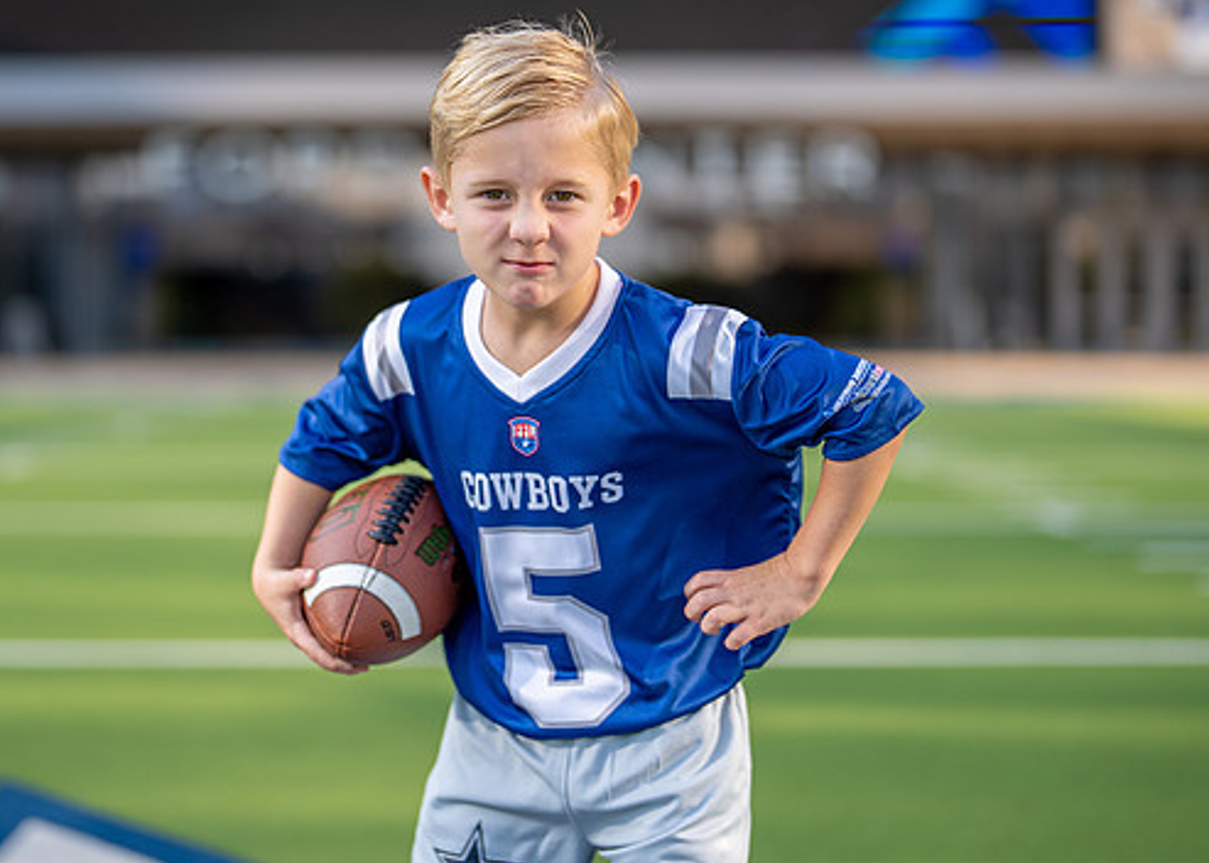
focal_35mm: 75
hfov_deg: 26.4
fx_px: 2575
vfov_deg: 19.0
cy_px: 336
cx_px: 498
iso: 125
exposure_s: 1/4000
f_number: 1.2
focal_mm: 50
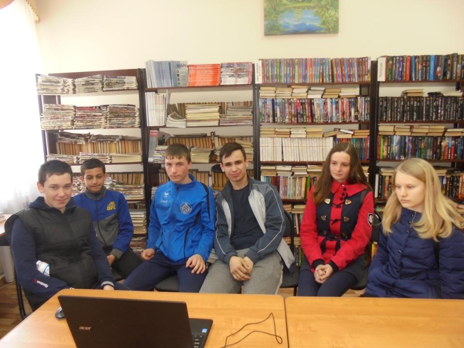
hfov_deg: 67.3
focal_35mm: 26
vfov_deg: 53.1
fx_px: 349
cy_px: 174
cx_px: 232
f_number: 3.5
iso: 160
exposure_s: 1/13
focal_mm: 4.6
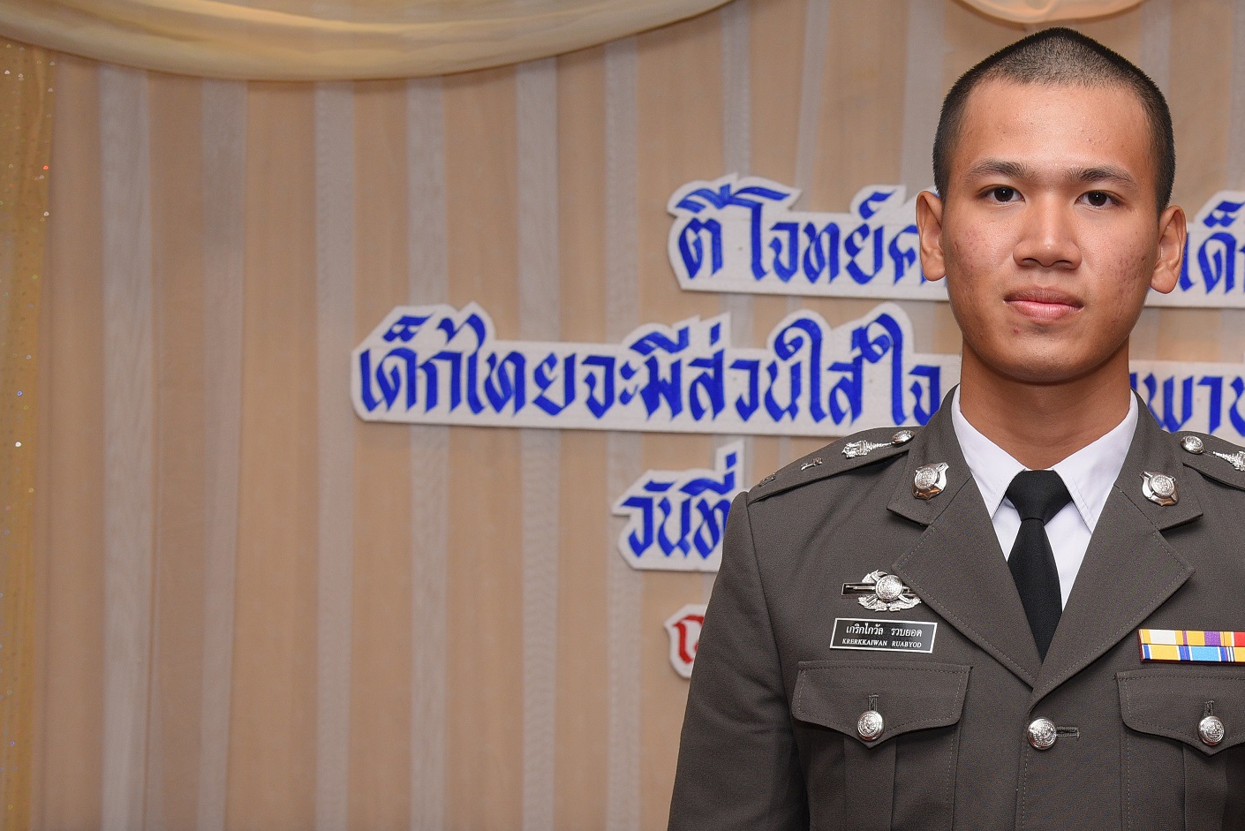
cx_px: 1024
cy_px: 616
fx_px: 2698
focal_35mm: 78
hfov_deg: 25.5
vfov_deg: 17.4
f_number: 5.6
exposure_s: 1/100
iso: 500
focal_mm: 44
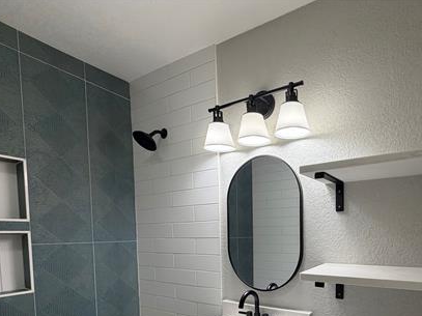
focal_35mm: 22
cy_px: 247
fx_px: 268
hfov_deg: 73.5
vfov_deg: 57.2
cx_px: 289
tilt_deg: -3.0
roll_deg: +0.3
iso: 160
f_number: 2.2
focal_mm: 2.22
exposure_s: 1/120
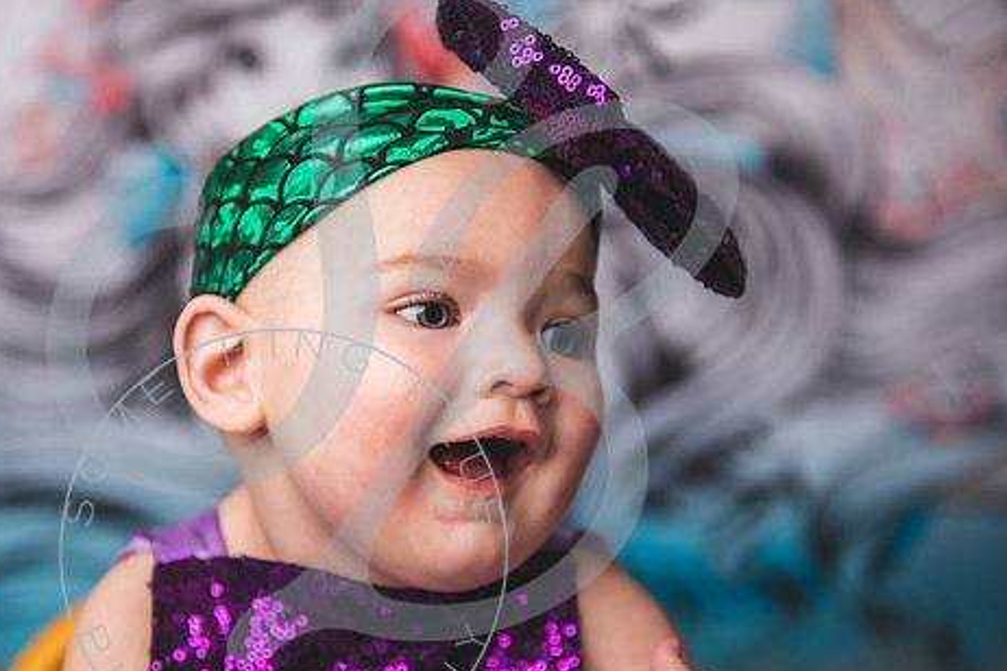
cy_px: 369
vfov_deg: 19.7
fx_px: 1930
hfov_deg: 29.2
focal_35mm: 69
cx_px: 392
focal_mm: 55
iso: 100
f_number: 2.8
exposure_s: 1/160
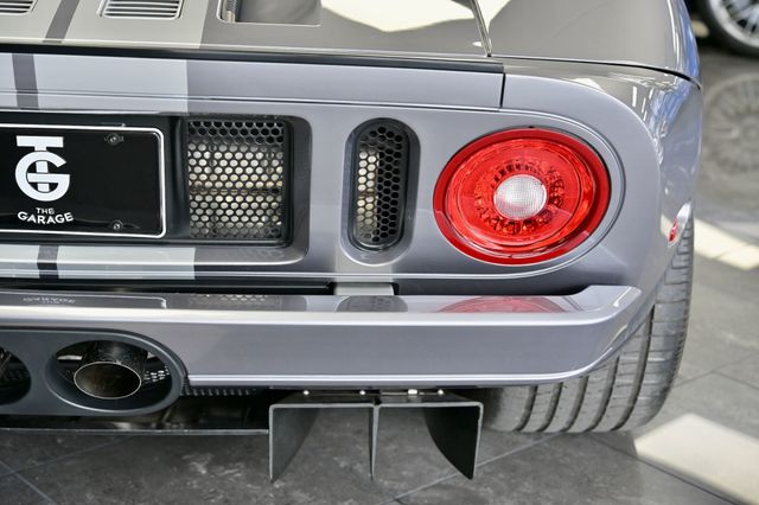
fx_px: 1370
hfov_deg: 31.0
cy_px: 252
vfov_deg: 20.9
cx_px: 380
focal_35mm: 65
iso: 1250
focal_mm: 65
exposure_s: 1/320
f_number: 4.5
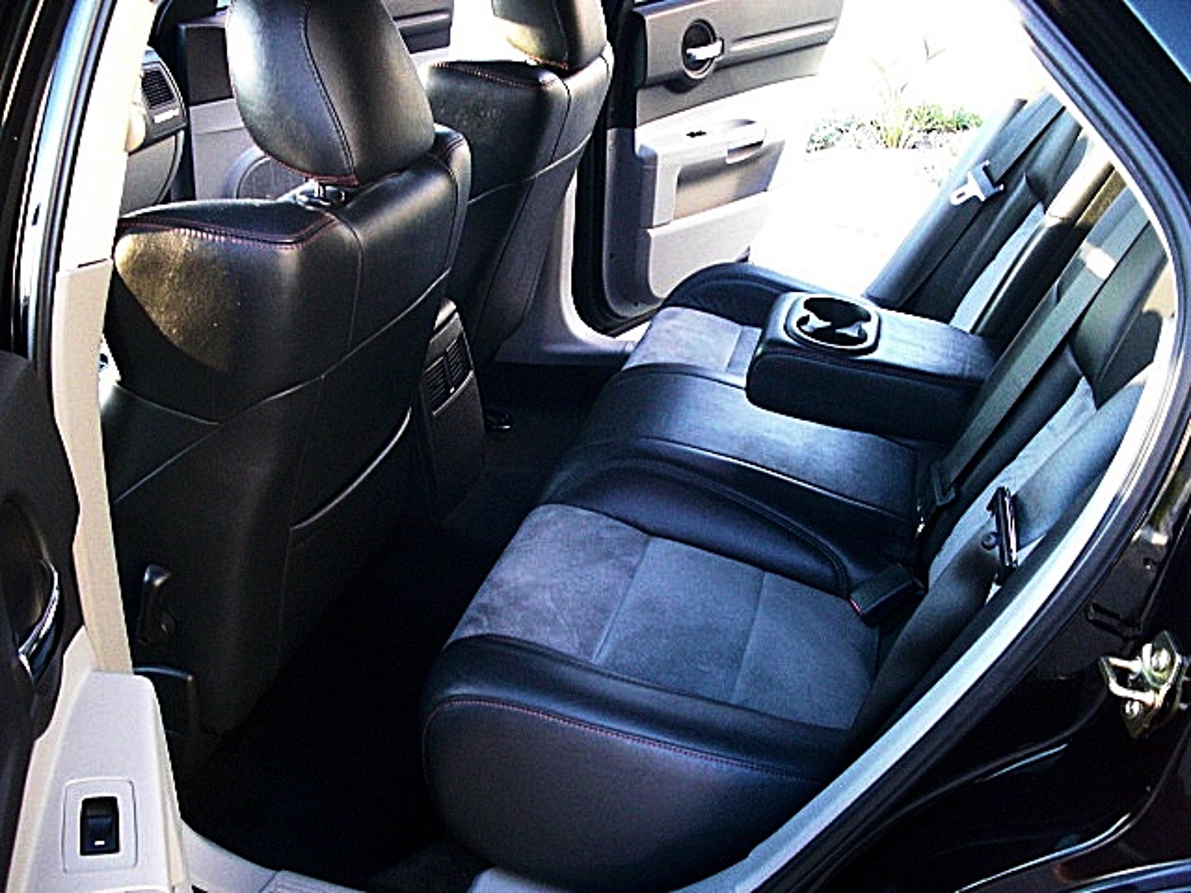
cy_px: 446
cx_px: 596
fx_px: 1239
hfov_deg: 51.4
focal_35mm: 36
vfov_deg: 39.7
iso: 800
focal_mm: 6.3
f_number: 2.8
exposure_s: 1/100
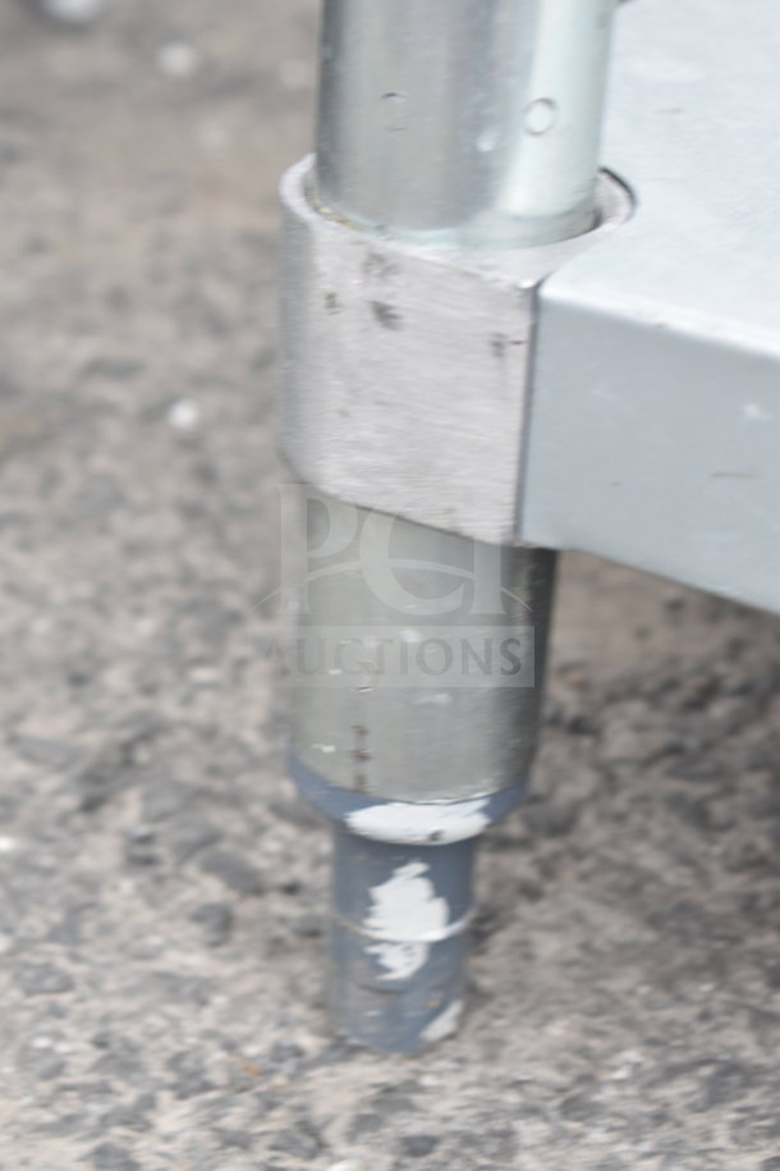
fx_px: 2681
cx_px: 390
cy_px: 586
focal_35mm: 82
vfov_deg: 24.6
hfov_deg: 16.6
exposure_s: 1/100
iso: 320
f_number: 5.6
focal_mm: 55
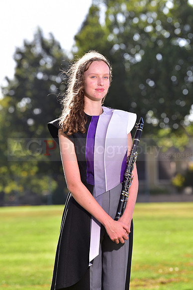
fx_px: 1326
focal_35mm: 165
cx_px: 96
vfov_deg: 12.4
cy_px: 145
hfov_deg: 8.3
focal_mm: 165
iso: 100
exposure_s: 1/200
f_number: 5.6
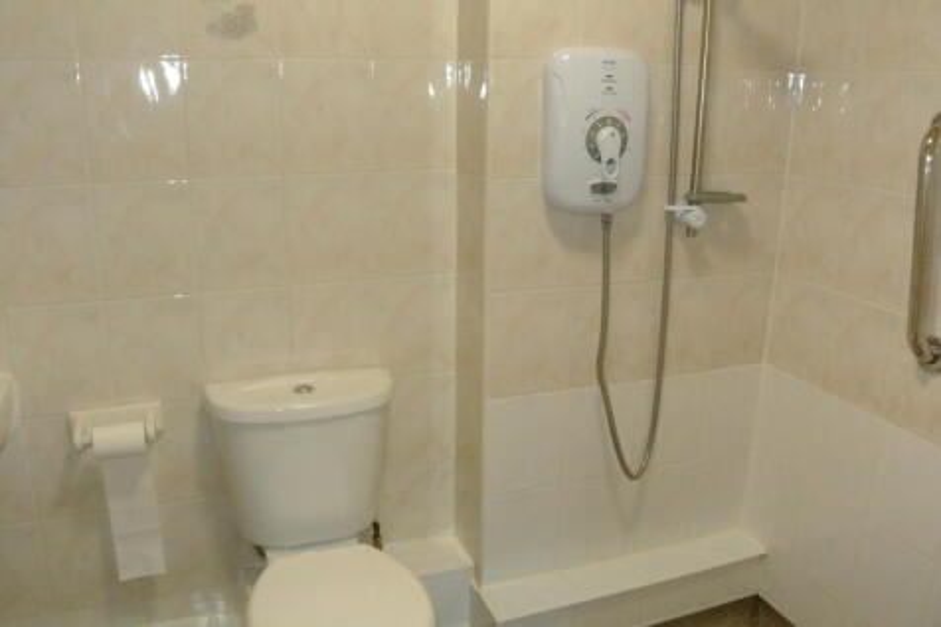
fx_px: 758
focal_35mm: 29
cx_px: 470
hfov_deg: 63.7
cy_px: 314
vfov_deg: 44.9
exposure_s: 1/60
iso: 3200
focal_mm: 11
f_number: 3.5
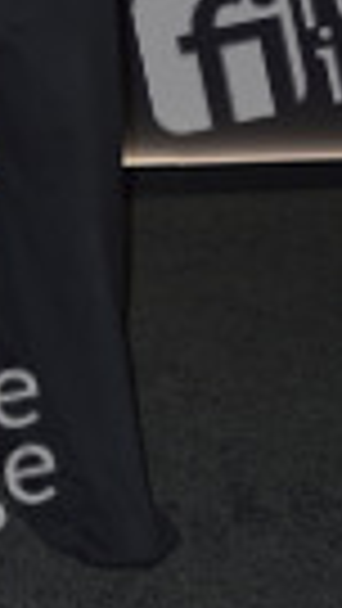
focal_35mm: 155
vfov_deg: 13.3
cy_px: -198
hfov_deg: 7.8
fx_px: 2497
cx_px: -43
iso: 500
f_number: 6.3
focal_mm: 50
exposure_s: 1/250
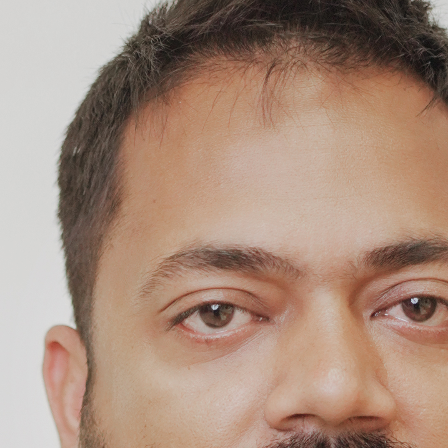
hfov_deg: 6.7
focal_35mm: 261
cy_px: 1086
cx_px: 330
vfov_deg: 6.4
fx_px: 3822
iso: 640
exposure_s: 1/320
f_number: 2
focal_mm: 55
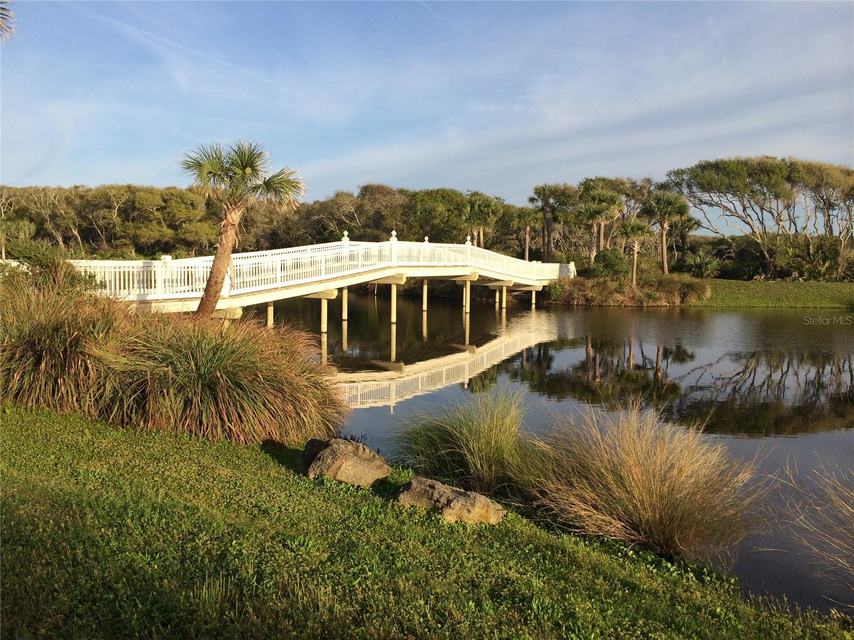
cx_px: 427
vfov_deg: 46.8
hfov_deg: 60.0
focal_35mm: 30
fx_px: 740
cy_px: 320
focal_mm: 4.12
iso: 32
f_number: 2.2
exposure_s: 1/1282
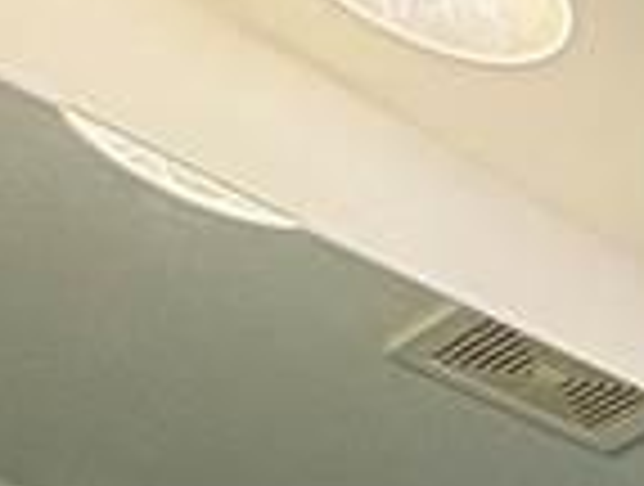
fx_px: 1865
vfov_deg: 10.7
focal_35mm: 100
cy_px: 1422
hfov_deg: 11.8
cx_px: 1860
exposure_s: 1/124
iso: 80
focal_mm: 2.22
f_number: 2.2
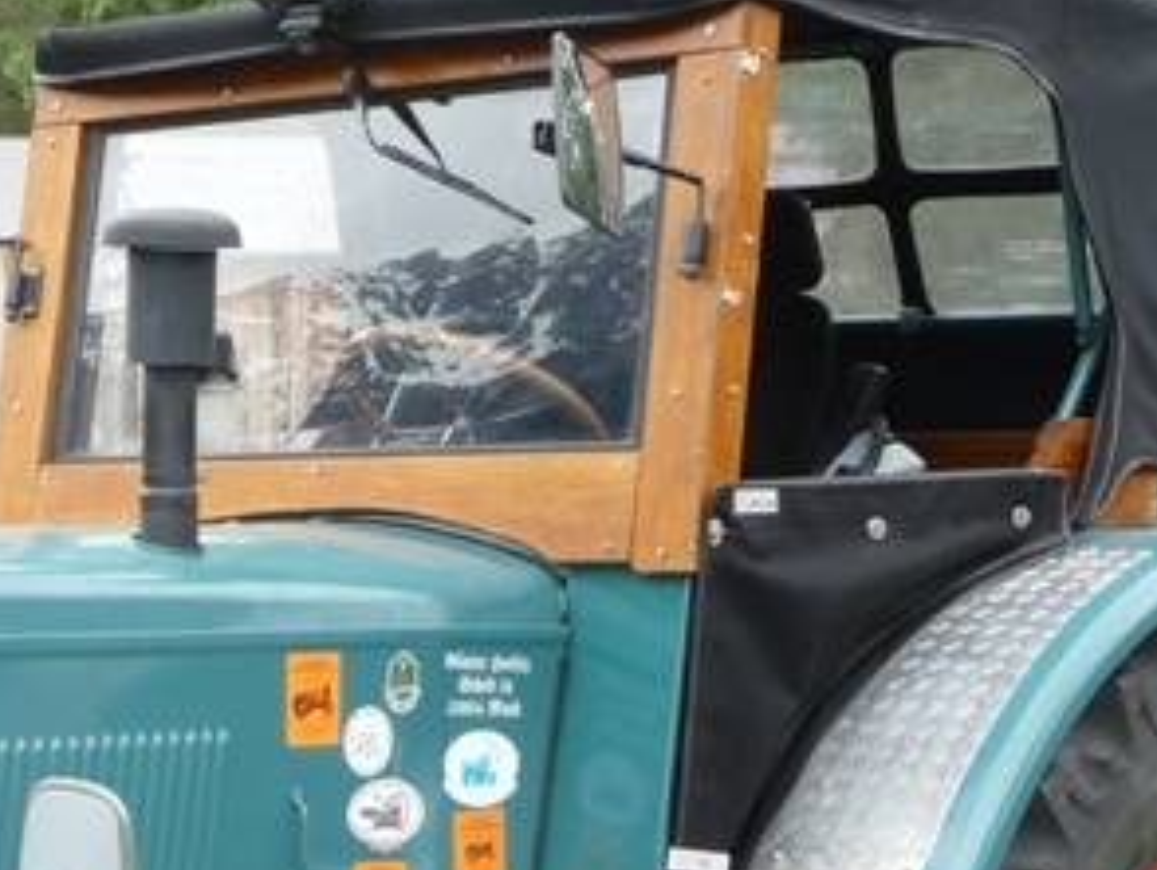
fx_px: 3914
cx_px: 150
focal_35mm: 117
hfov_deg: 16.6
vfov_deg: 12.5
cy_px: 909
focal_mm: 7.1
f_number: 4
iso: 100
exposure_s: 1/100
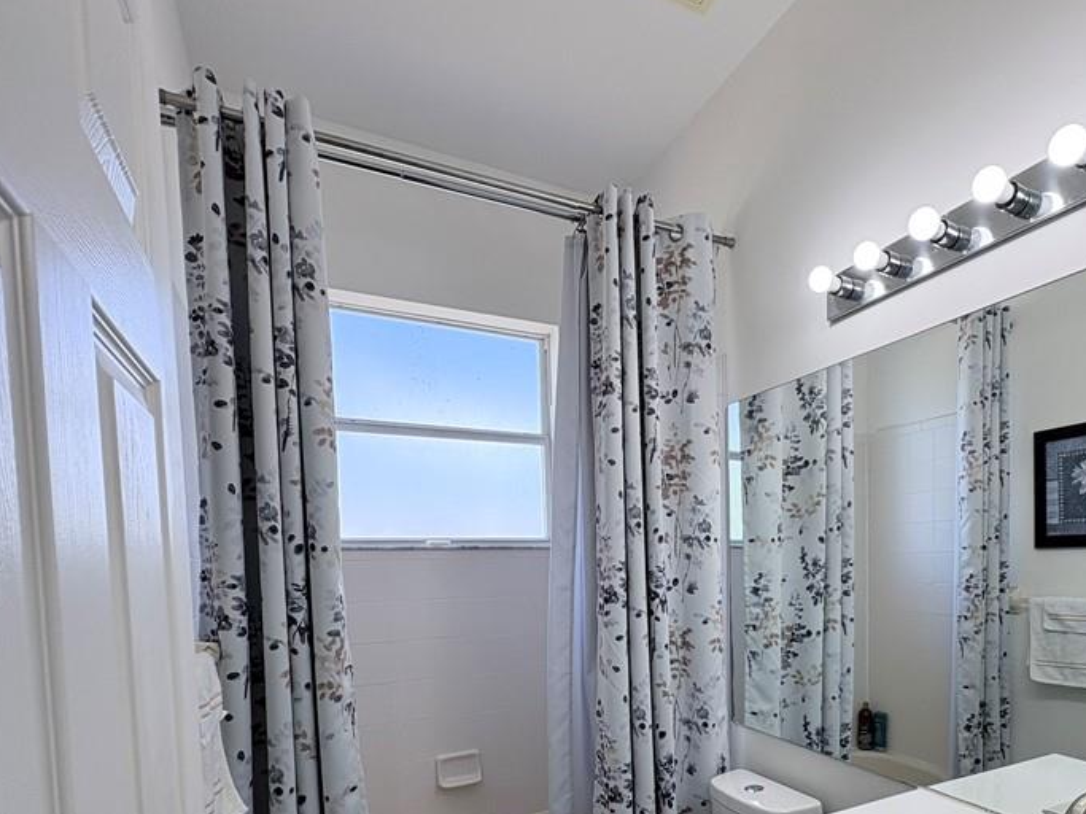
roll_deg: +1.0
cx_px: 676
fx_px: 659
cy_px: 596
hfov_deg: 77.6
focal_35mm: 21
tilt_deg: -3.5
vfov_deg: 60.5
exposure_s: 1/223
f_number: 2.2
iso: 64
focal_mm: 2.22
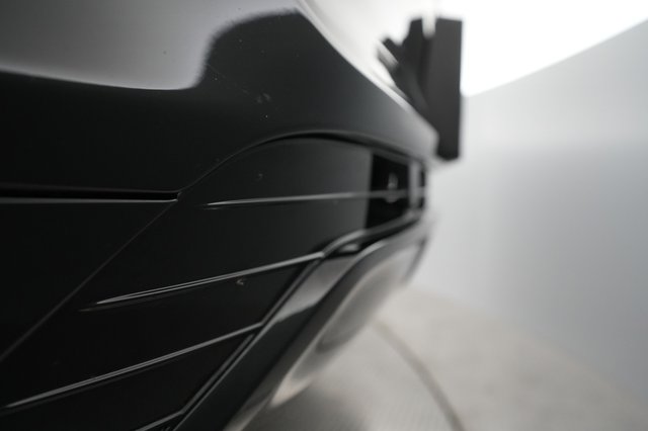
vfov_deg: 46.4
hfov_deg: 65.5
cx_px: 324
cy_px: 216
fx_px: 504
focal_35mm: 28
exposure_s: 1/125
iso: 4000
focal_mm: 28
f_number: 4.5
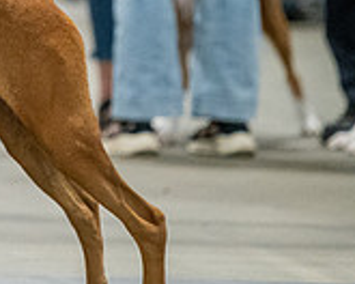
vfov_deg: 2.0
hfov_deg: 2.5
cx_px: -212
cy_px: -88
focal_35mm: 770
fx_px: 8090
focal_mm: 200
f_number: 3.5
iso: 6400
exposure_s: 1/250
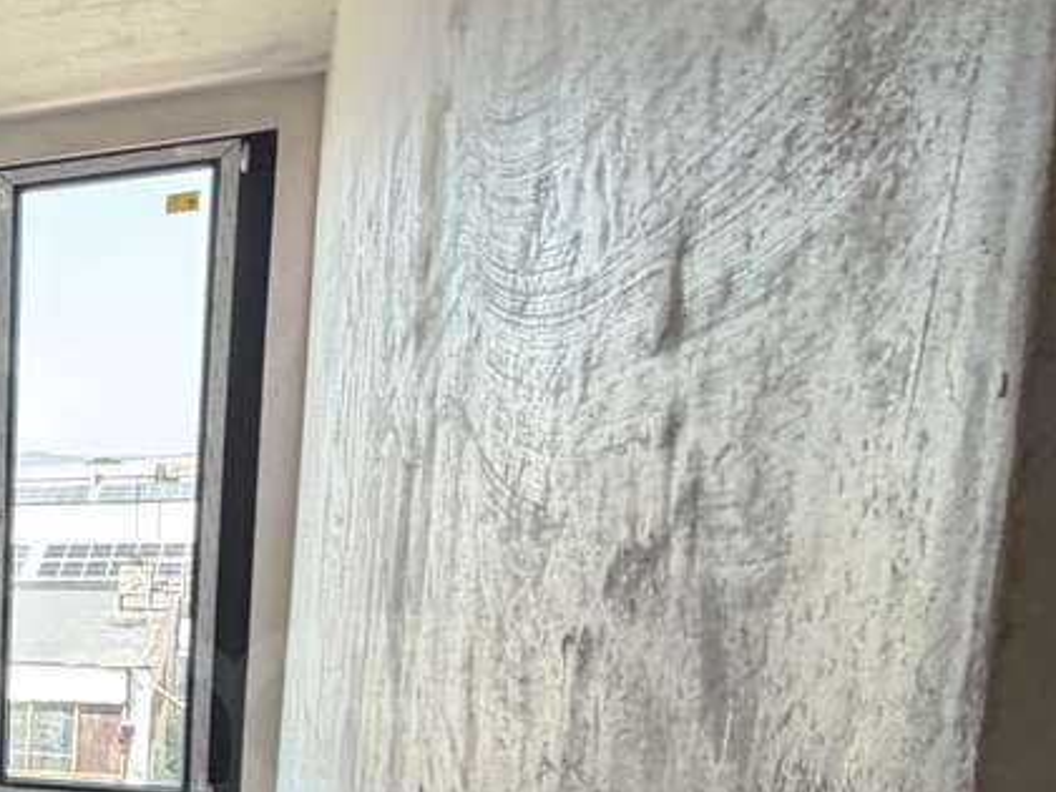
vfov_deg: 28.1
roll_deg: +1.7
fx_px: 1525
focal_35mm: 50
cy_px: 705
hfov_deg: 23.1
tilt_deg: -5.0
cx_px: -789
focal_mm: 2.22
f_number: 2.2
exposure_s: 1/121
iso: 100
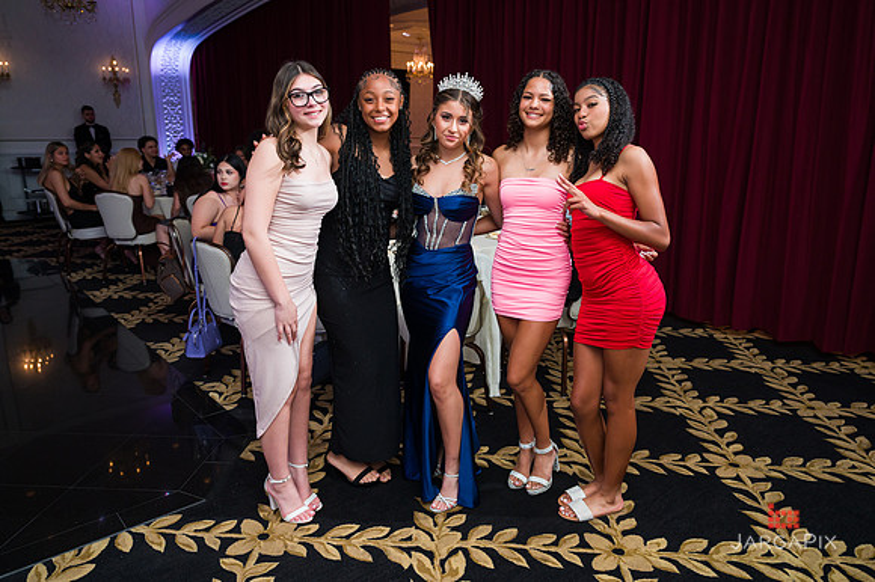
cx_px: 454
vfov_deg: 49.7
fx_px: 628
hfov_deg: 69.7
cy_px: 280
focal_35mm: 26
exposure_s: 1/200
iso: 1600
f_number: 3.2
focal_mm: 24
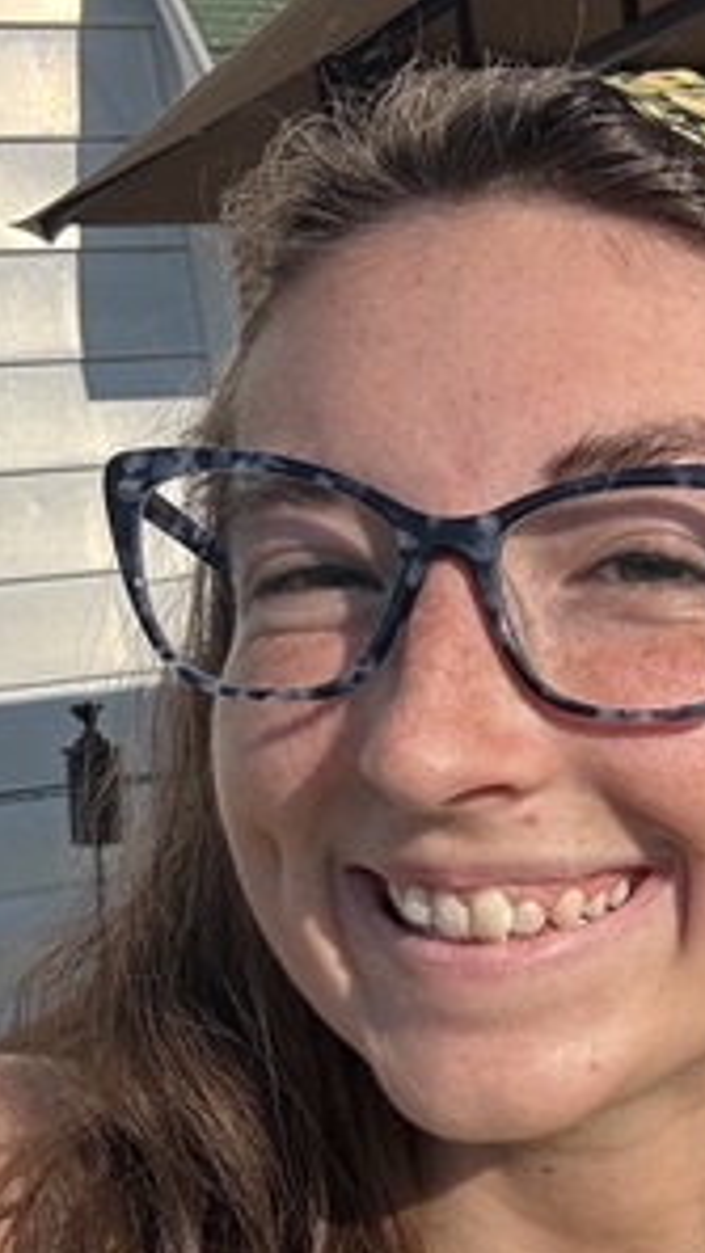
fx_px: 1463
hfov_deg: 25.6
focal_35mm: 44
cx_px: 726
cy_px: 629
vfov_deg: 46.4
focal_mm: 2.69
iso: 25
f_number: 1.9
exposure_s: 1/1383
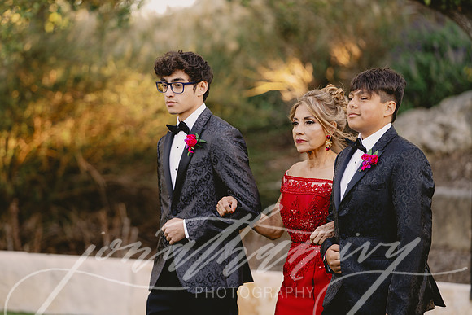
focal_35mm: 195
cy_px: 131
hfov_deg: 10.5
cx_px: 202
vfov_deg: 7.0
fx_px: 2557
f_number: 3.2
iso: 500
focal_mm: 167
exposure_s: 1/250
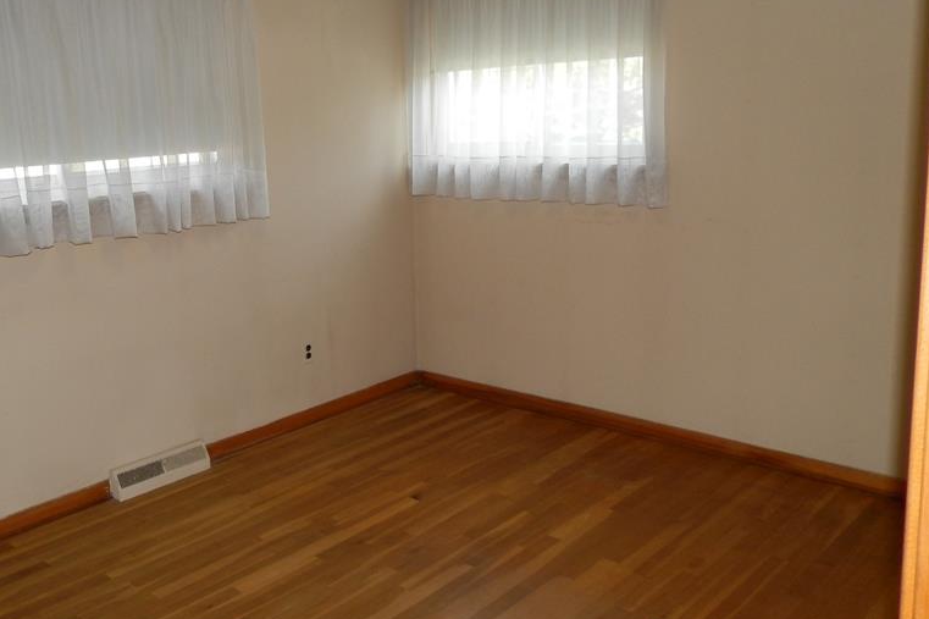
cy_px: 262
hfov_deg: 53.4
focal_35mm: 35
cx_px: 311
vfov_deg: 37.8
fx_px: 903
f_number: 3.1
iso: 125
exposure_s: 1/30
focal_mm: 4.5
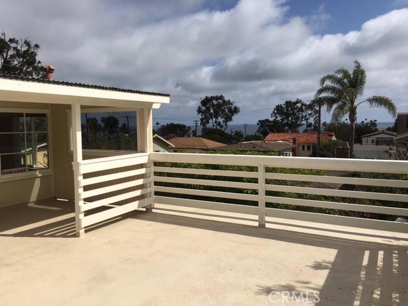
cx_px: 204
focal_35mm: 29
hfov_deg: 61.7
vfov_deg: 48.2
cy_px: 153
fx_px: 342
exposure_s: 1/3205
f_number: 2.2
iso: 25
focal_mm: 4.15
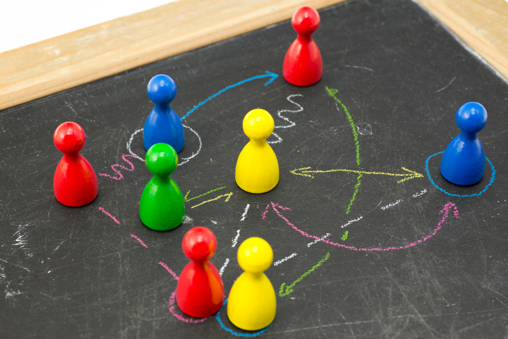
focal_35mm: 70
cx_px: 254
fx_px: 988
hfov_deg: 28.8
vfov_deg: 19.5
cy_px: 170
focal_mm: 70
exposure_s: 5
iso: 125
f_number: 16
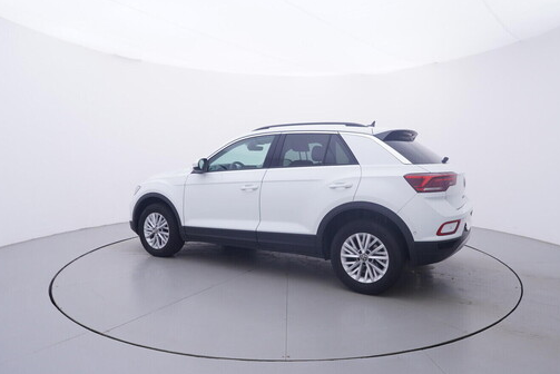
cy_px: 180
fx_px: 382
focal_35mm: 25
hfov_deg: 72.4
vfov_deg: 52.2
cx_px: 292
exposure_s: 1/80
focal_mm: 15
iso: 200
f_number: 5
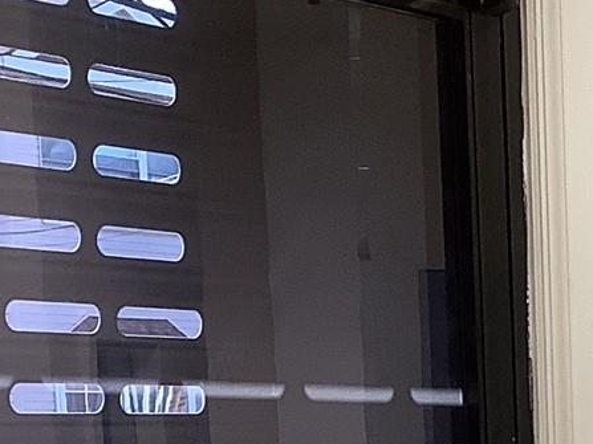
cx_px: 911
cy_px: 718
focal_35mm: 142
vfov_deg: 10.0
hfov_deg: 13.1
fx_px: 2432
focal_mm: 3.3
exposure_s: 1/60
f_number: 2.4
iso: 64
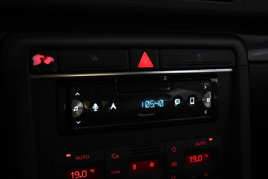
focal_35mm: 39
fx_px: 290
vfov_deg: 34.2
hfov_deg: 49.6
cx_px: 134
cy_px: 90
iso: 1100
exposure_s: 1/40
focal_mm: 26
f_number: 4.5
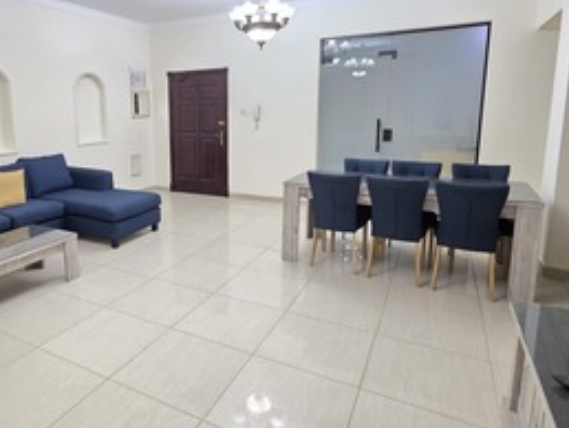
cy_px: 184
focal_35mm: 23
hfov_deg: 72.1
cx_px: 200
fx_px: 378
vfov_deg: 58.7
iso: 320
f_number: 1.9
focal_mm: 2.2
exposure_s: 1/50
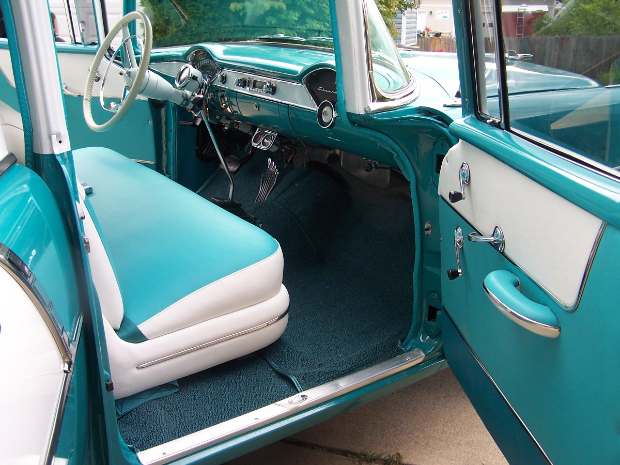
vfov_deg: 37.7
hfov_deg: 49.0
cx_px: 310
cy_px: 232
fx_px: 681
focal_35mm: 38
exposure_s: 1/125
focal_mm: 6.3
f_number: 2.8
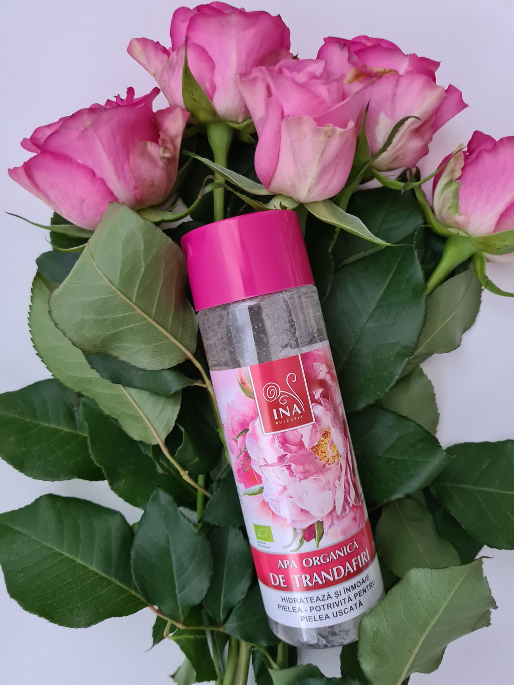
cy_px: 342
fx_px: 515
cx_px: 257
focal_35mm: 26
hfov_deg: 53.1
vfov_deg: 67.3
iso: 500
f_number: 1.8
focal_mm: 5.4
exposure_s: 1/50
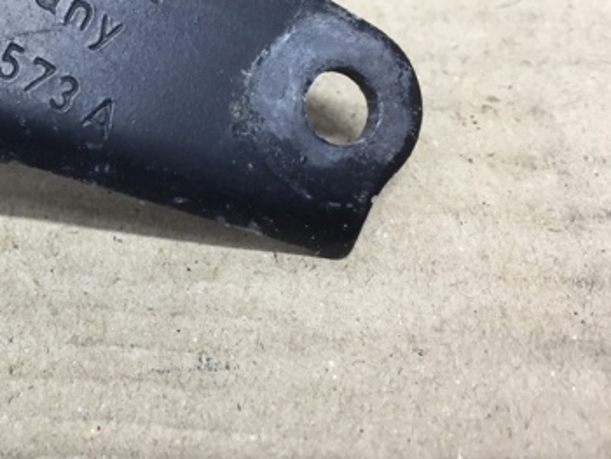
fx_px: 936
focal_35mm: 53
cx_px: 59
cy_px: 119
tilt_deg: -45.4
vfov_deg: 27.2
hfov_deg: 34.1
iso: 80
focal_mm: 4.15
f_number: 2.2
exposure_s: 1/33
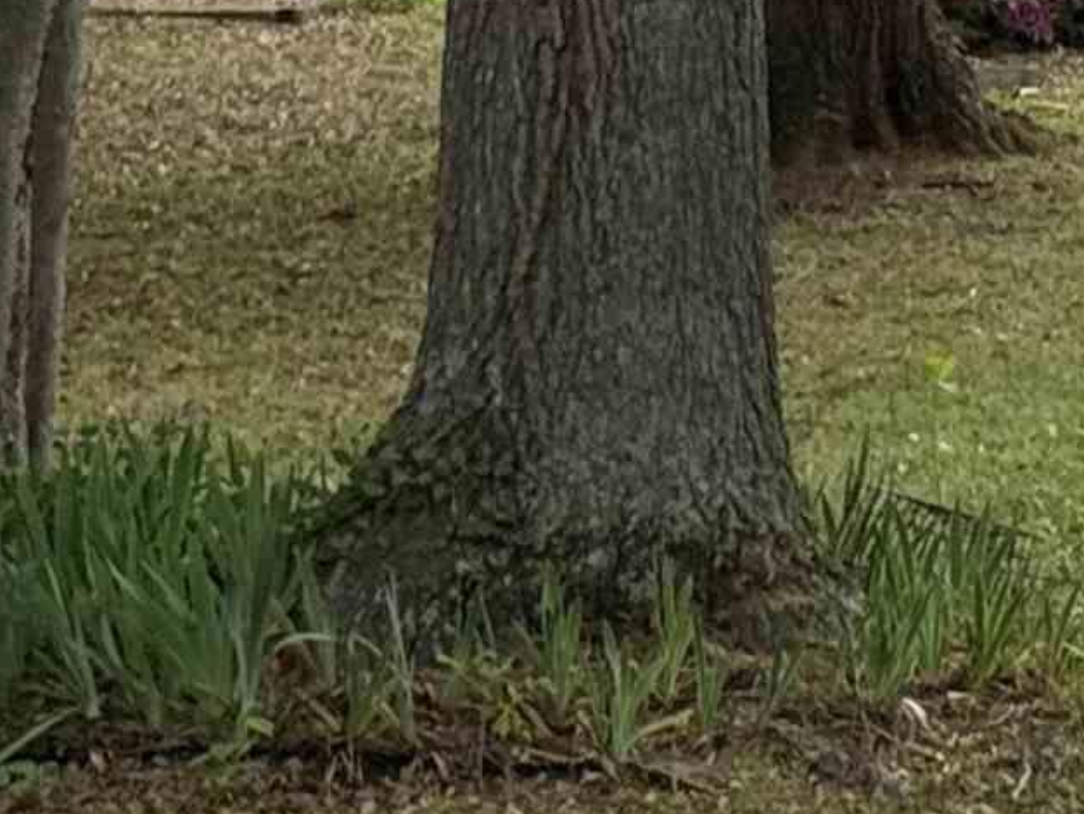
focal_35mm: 235
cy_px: -714
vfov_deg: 6.2
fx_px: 7363
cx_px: 2308
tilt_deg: +1.1
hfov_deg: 8.0
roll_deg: +0.8
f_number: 1.78
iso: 80
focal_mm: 6.76
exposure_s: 1/1980
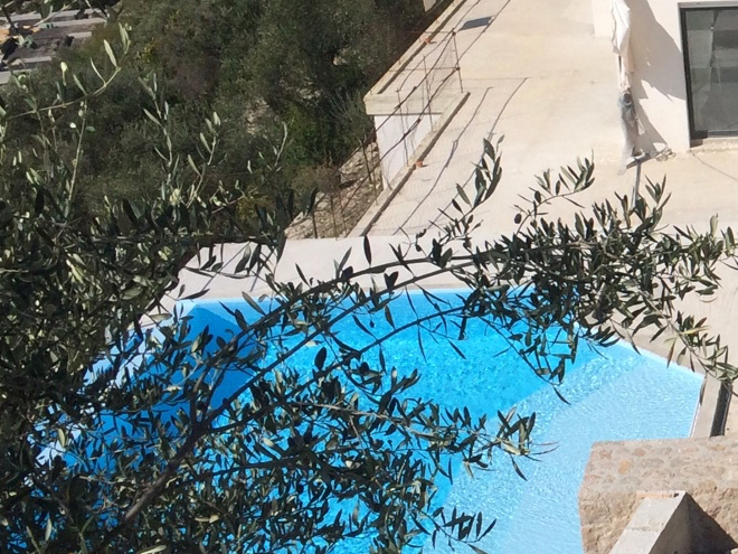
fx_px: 1919
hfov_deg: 19.4
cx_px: 1052
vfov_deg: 16.3
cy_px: 134
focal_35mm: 90
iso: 32
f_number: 2.2
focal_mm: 4.15
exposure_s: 1/5128
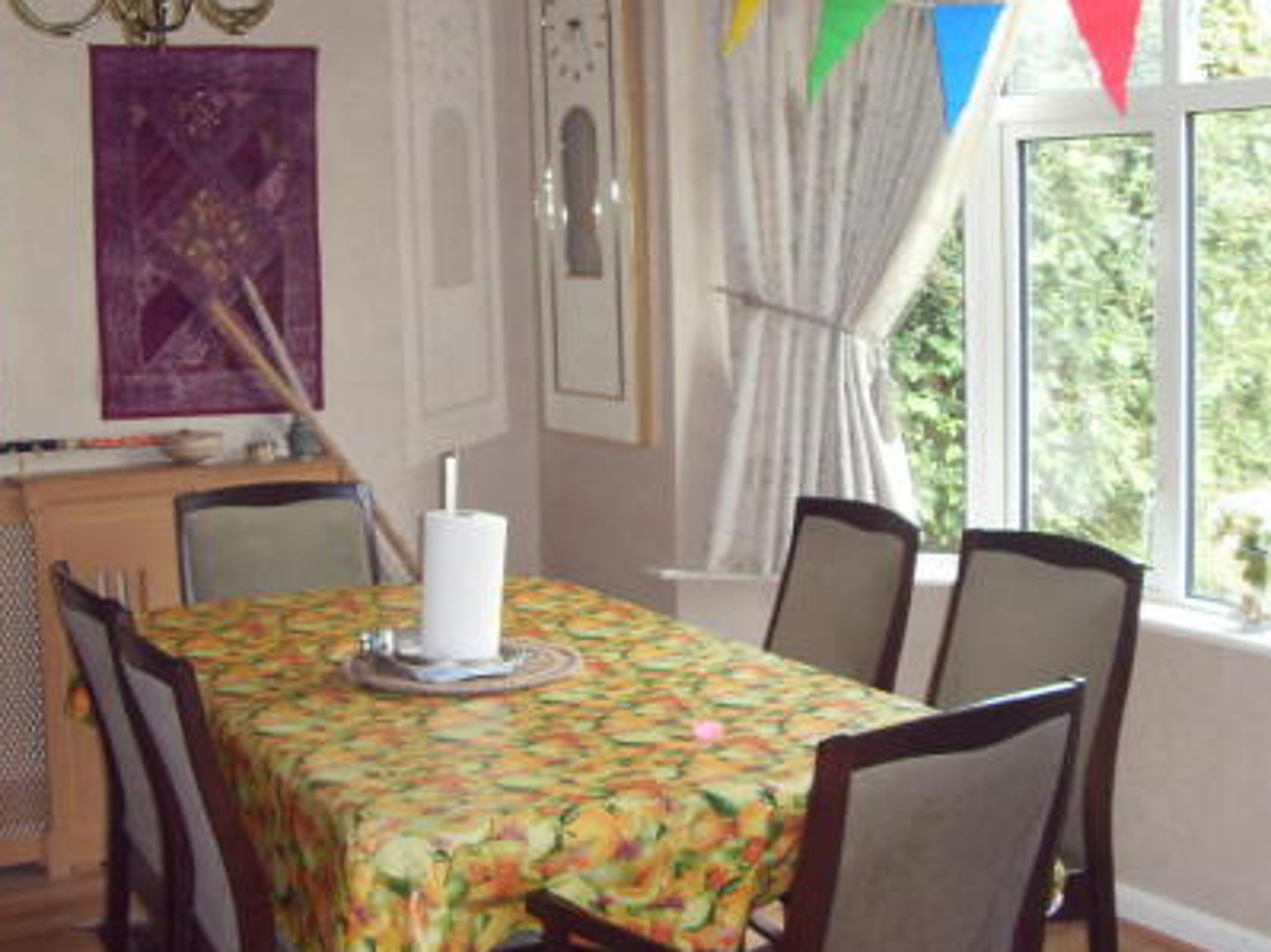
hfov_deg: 33.4
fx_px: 2092
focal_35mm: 57
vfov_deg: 25.6
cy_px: 441
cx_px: 387
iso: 240
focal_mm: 6.6
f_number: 3.5
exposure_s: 1/45
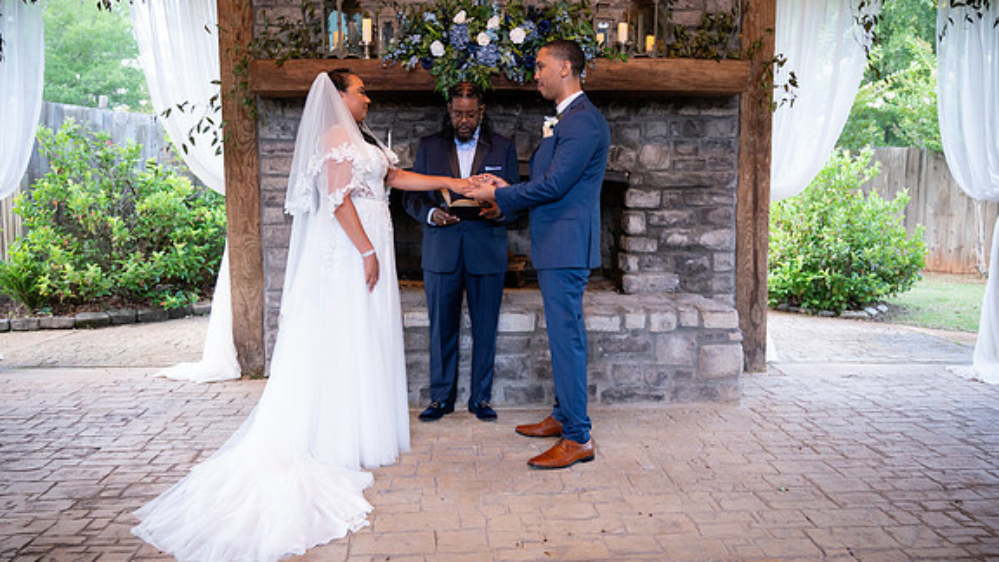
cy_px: 272
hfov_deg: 66.1
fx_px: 768
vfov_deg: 40.2
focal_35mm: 29
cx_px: 500
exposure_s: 1/125
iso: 1600
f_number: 4
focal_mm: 27.5
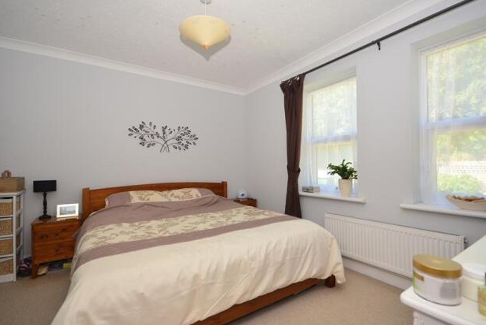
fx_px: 247
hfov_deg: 89.1
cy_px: 162
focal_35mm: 18
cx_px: 249
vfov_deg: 66.6
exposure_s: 1/60
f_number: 5.6
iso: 200
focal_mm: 11.5
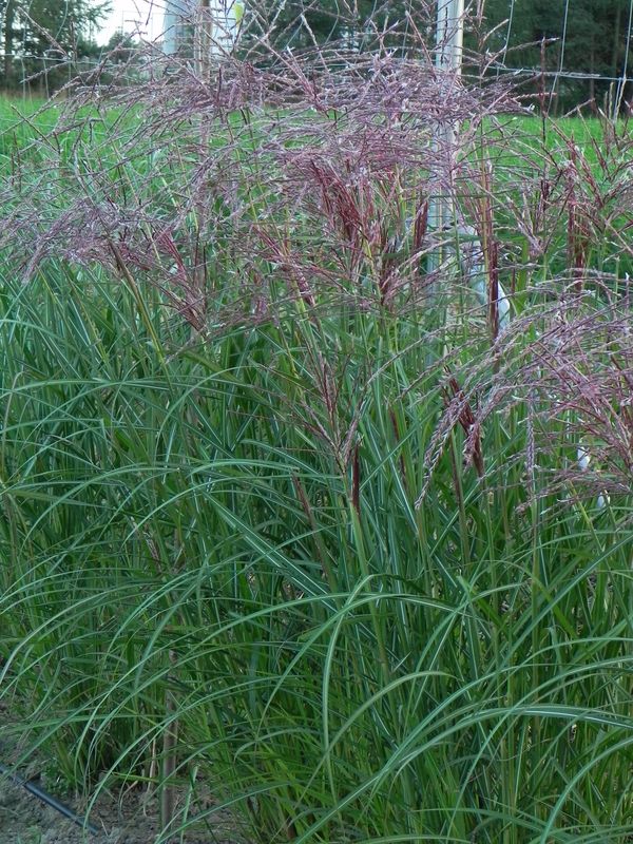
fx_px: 2072
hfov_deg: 17.4
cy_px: 422
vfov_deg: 23.0
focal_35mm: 85
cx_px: 316
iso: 160
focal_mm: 15.1
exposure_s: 1/40
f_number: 4.5
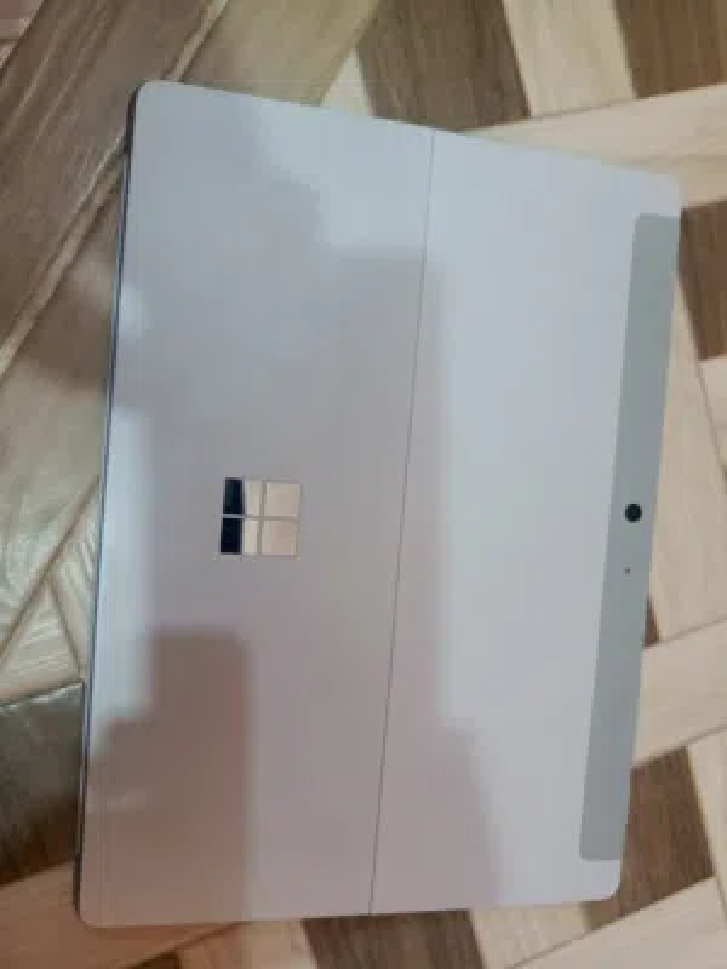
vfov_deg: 73.9
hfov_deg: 58.9
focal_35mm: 23
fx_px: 644
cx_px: 364
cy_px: 484
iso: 1507
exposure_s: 1/50
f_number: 1.7
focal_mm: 5.25
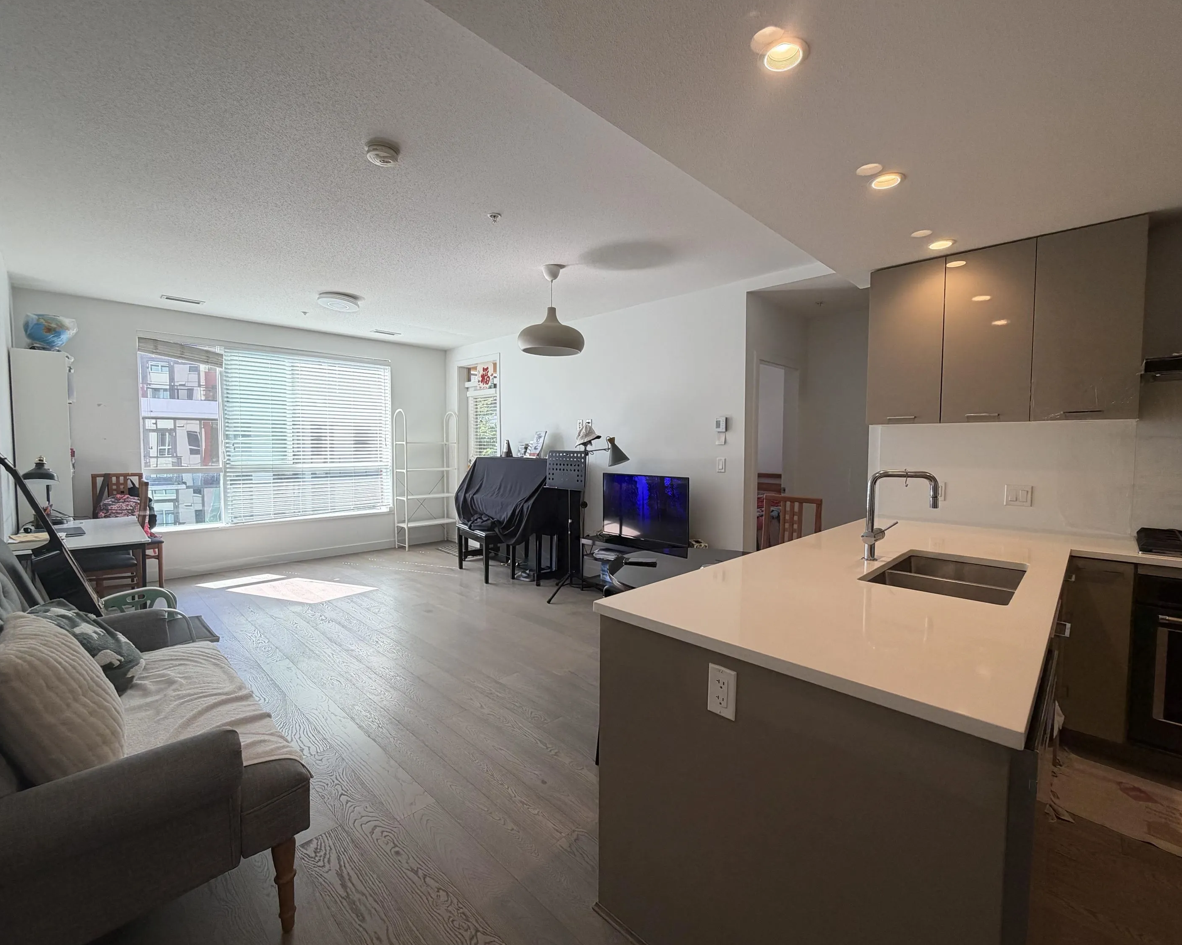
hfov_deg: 96.8
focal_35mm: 15
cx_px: 600
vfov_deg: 84.0
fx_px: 525
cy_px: 471
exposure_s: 1/120
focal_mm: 2.22
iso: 80
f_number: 2.2
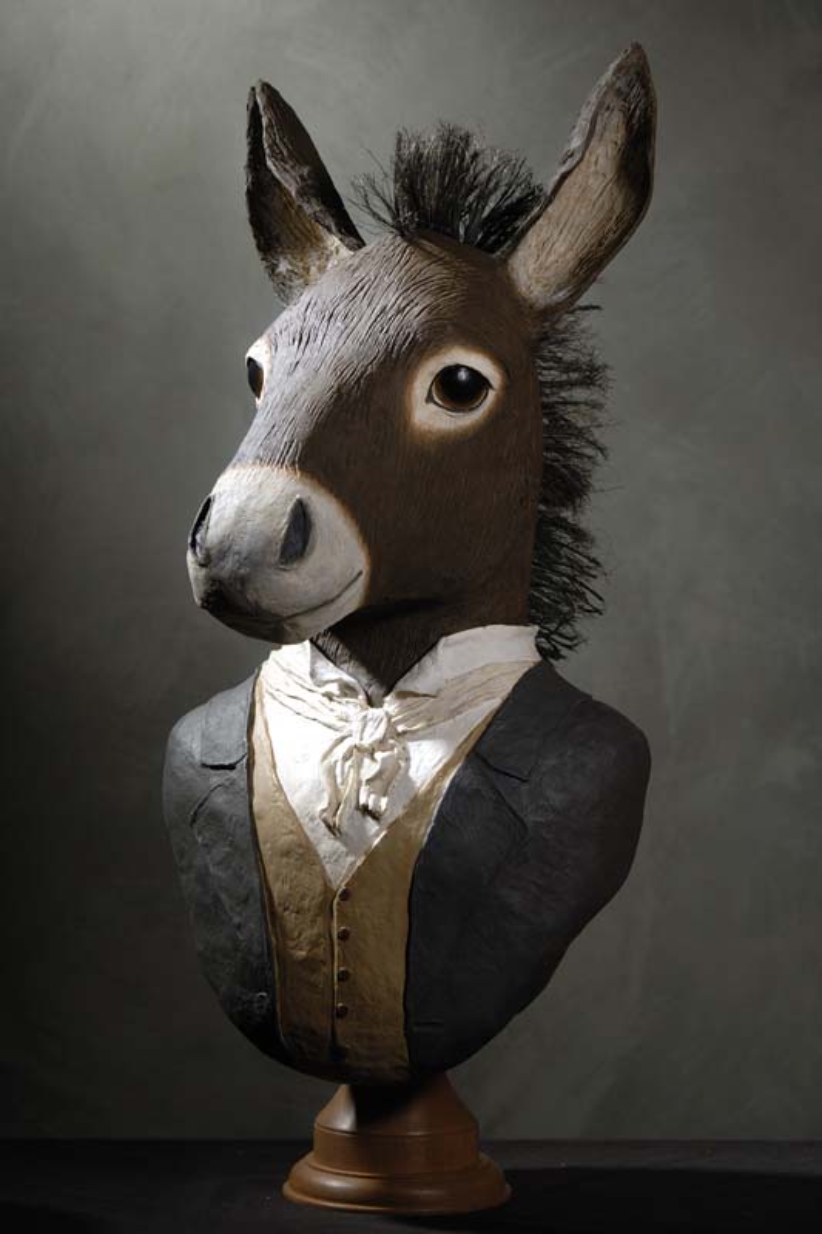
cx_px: 411
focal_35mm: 105
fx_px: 3598
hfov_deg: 13.0
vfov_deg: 19.5
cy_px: 617
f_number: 7.1
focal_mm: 70
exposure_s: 1/250
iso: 100
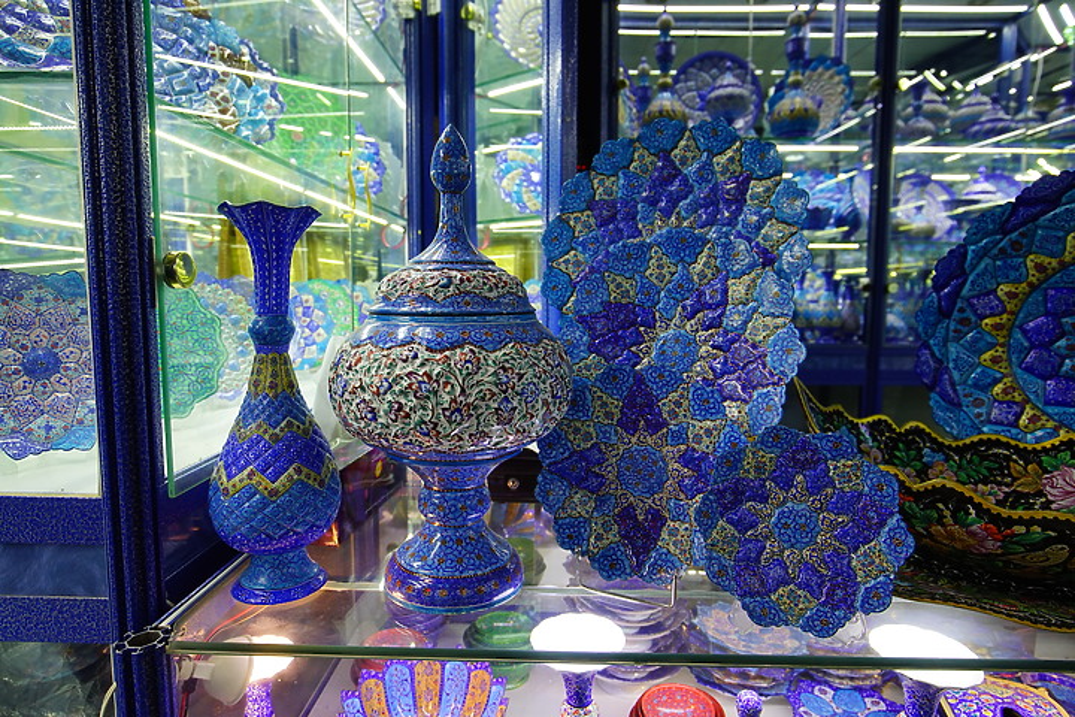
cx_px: 538
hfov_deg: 81.2
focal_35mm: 21
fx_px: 627
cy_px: 358
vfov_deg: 59.5
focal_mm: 21
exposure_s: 1/160
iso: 800
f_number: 6.3
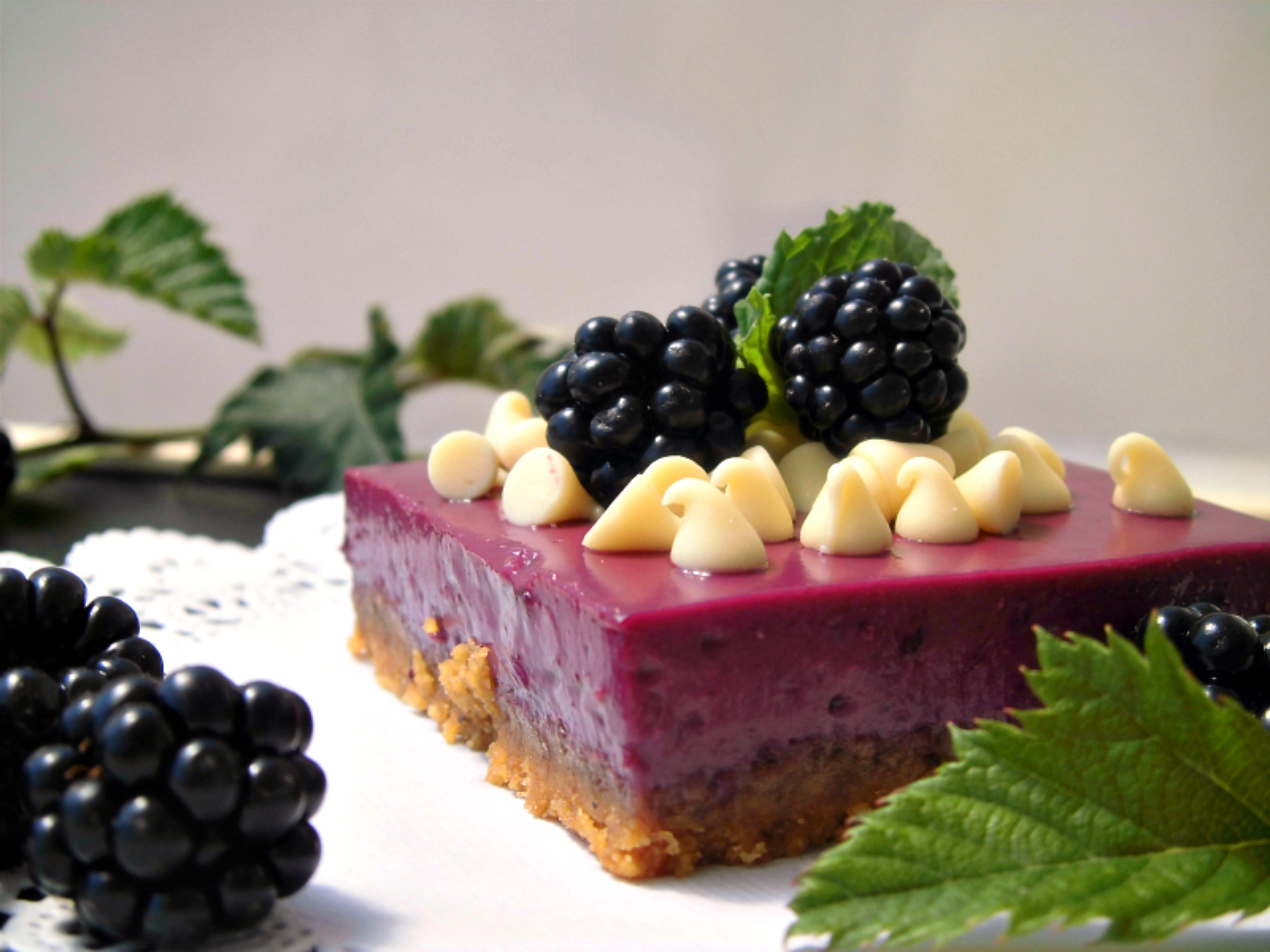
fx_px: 1724
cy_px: 476
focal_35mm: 47
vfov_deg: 30.9
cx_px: 635
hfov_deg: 40.4
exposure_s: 1/500
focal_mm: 8.3
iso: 100
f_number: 3.4
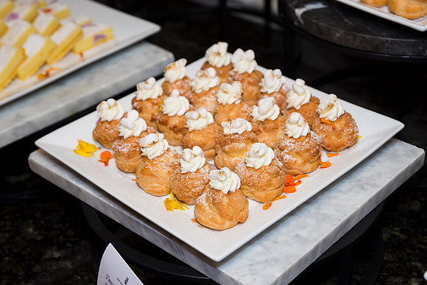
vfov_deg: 19.5
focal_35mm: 70
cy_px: 142
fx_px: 830
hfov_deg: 28.8
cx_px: 214
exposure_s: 1/125
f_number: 5.6
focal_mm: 70
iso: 800
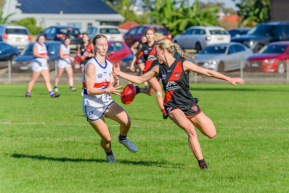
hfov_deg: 6.7
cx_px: 171
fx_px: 2476
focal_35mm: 308
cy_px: 95
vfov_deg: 4.5
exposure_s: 1/1600
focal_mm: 260
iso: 640
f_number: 7.1
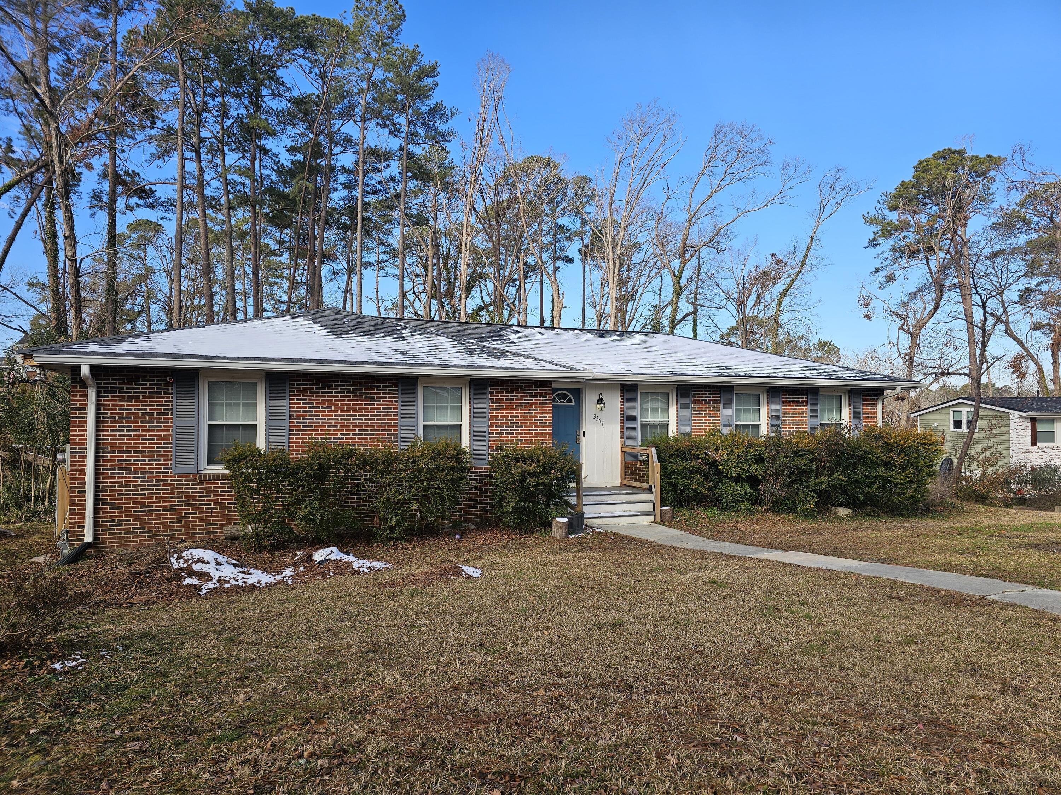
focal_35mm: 23
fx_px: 705
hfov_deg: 73.9
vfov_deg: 58.9
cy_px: 398
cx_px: 530
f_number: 1.7
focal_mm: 6.3
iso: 10
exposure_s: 1/348
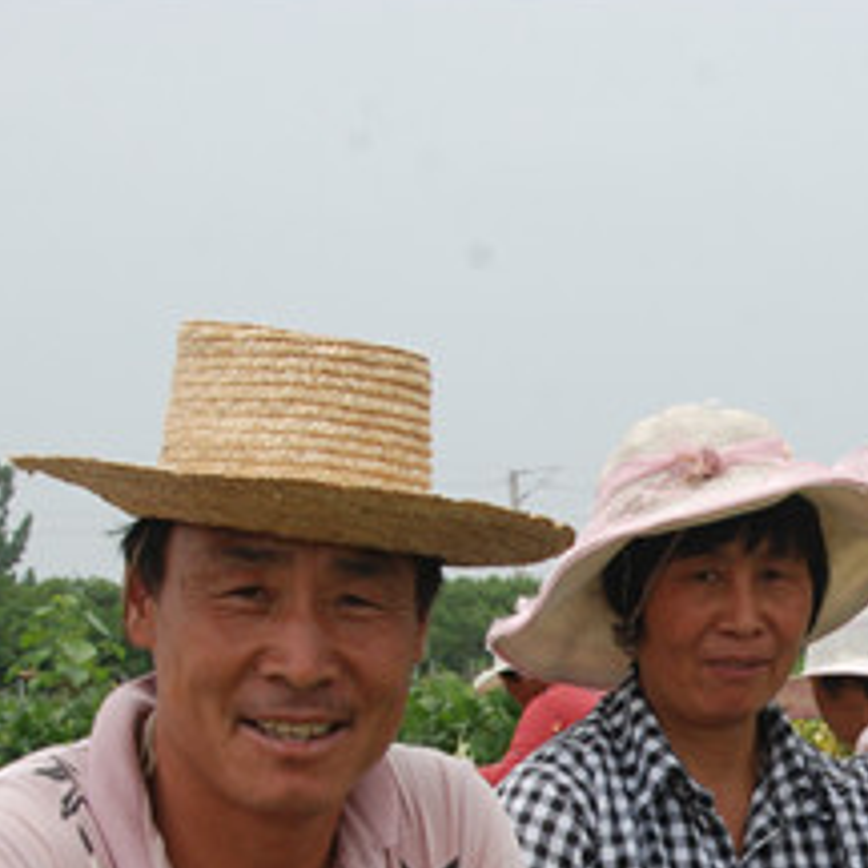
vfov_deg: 14.7
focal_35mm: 117
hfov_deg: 14.7
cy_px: 866
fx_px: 3319
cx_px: 872
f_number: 10
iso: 400
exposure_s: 1/400
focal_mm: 30
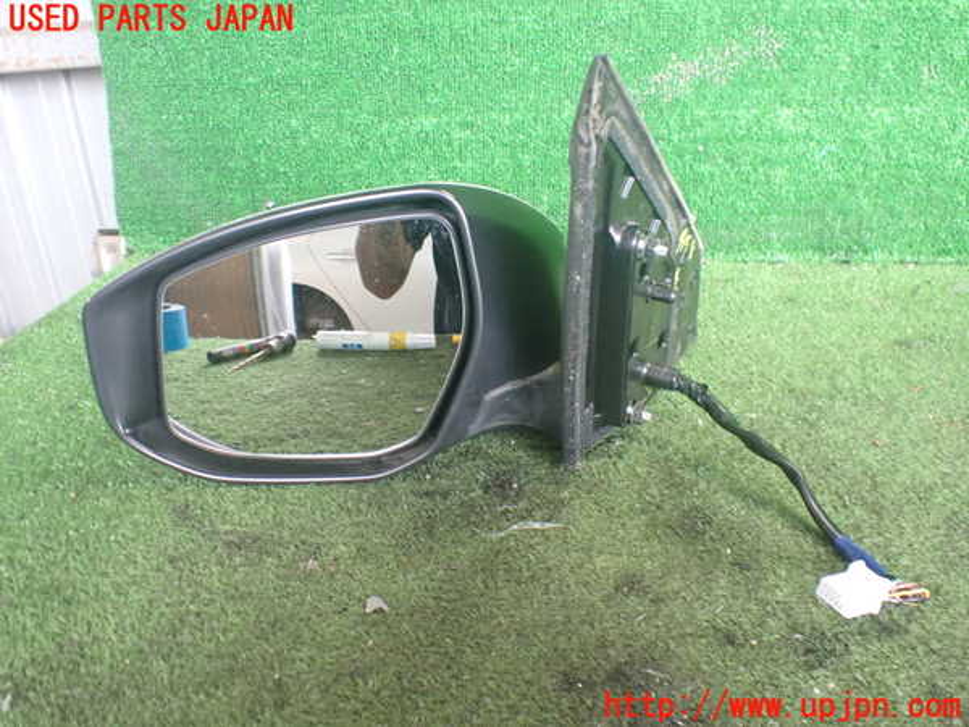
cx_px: 484
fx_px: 840
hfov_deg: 60.0
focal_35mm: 30
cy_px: 364
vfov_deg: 46.8
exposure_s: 1/60
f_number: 2.3
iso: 800
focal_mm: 5.4
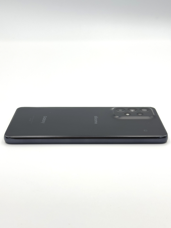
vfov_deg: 39.7
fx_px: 316
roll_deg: -0.5
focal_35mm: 48
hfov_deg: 30.3
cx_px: 86
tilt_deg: -25.4
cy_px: 114
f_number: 1.78
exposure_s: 1/402
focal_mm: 6.76
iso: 64
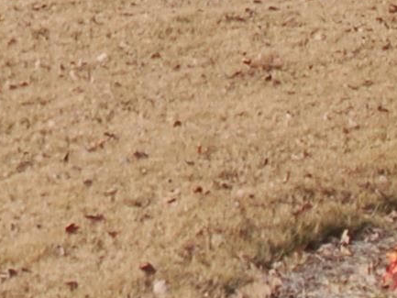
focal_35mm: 280
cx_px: -421
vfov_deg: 5.0
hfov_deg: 6.8
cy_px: -602
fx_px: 3212
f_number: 8
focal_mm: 28
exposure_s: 1/250
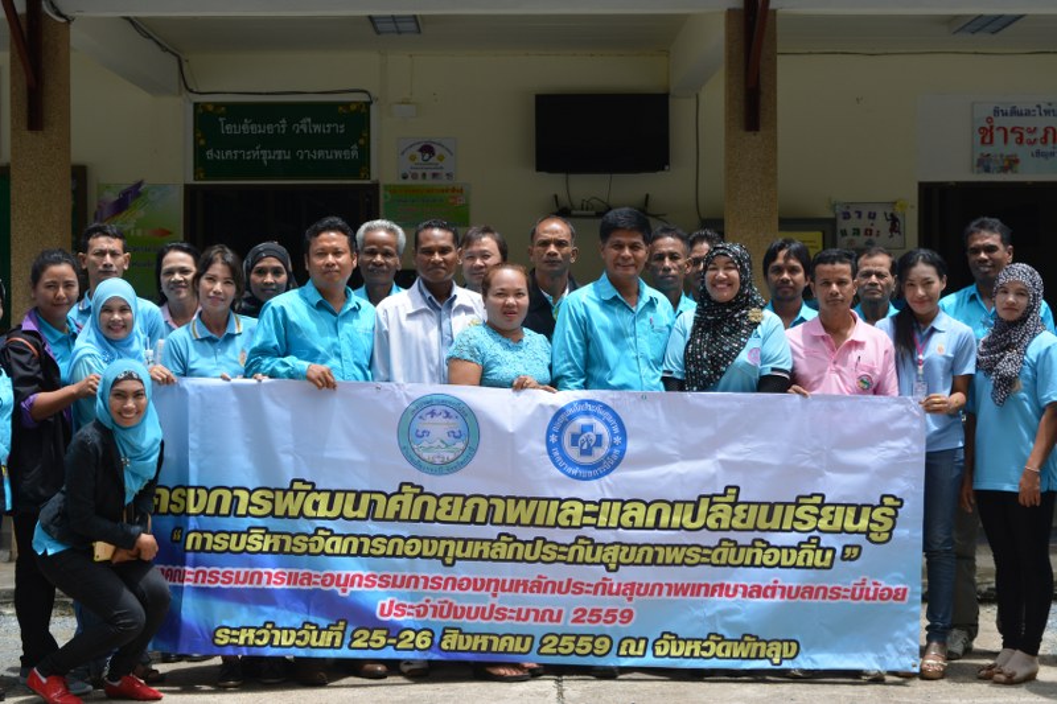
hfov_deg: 28.1
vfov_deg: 18.9
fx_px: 2113
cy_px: 352
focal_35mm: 72
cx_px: 528
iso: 125
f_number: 8
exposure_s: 1/250
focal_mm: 48
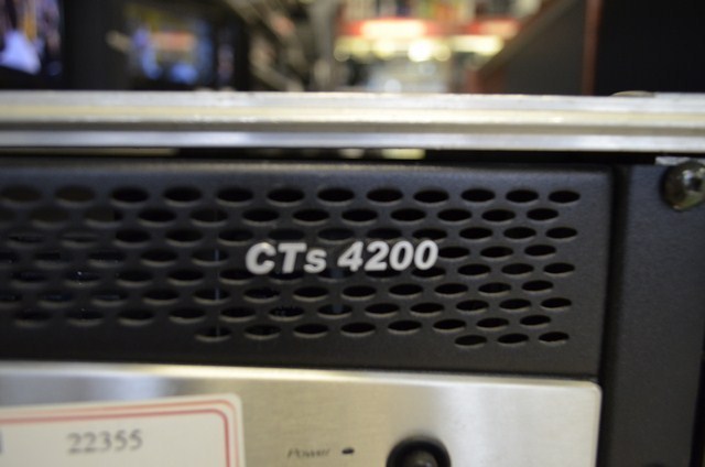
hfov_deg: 62.0
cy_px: 234
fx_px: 586
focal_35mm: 30
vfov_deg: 43.4
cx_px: 352
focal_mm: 20
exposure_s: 1/125
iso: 1600
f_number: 3.8
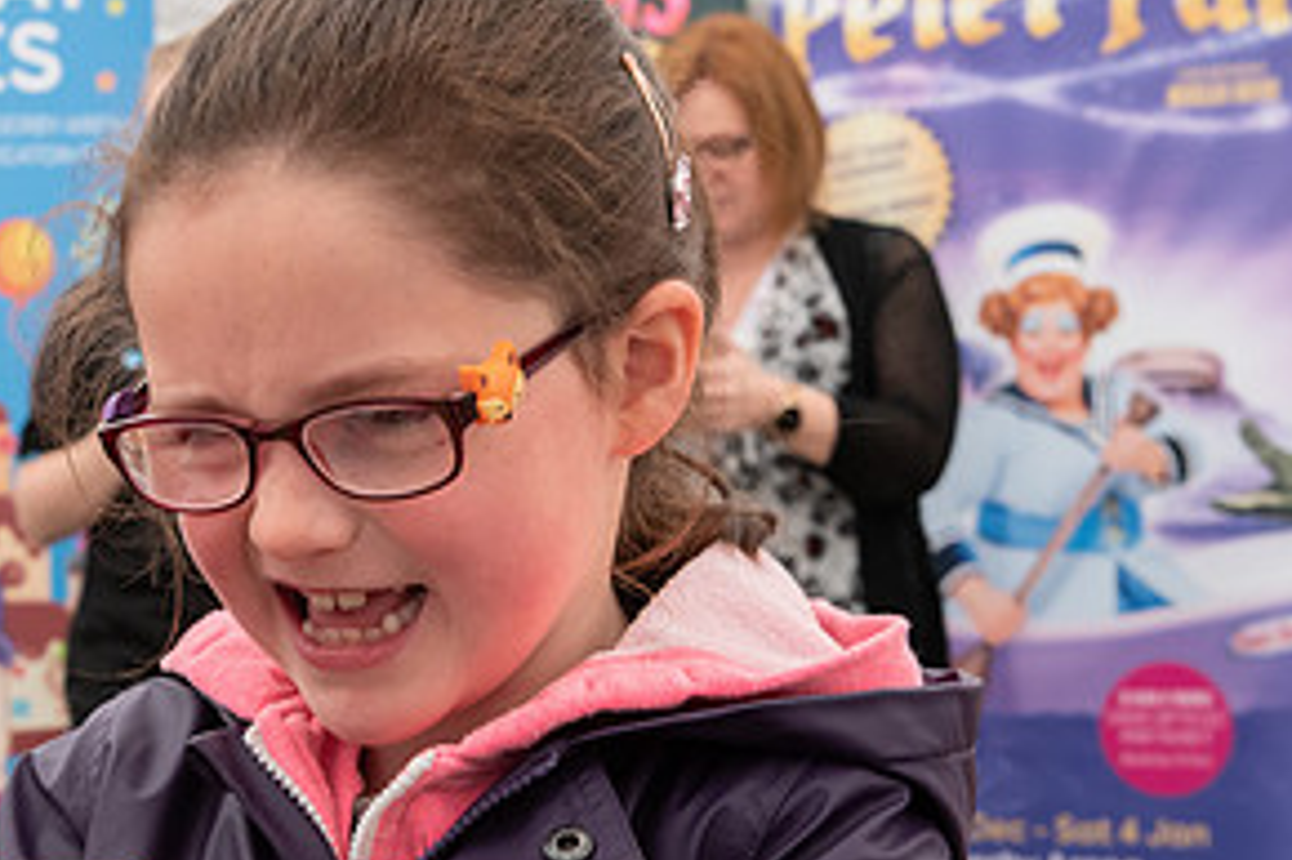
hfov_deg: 19.5
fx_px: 3730
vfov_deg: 13.1
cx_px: 343
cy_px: 639
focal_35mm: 104
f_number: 8
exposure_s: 1/80
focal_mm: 52
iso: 900
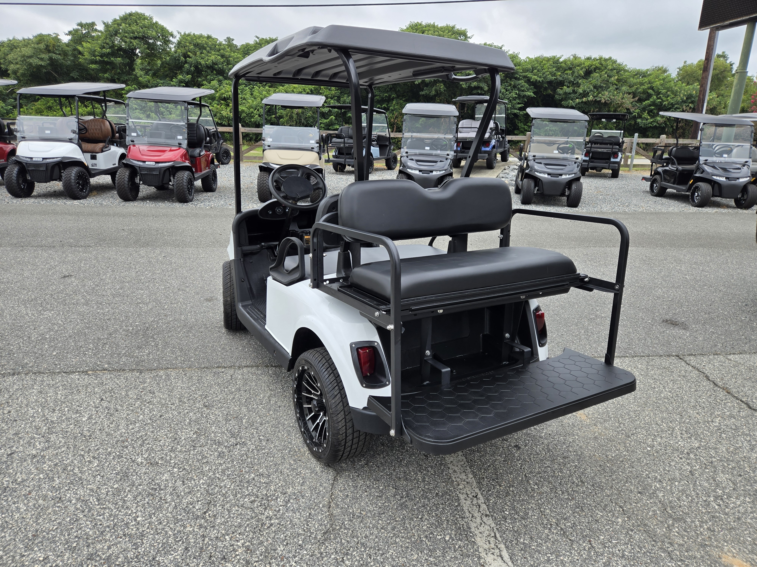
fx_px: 503
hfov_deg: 73.9
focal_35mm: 23
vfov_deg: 58.9
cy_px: 284
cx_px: 378
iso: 25
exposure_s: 1/754
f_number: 1.8
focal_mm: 5.4
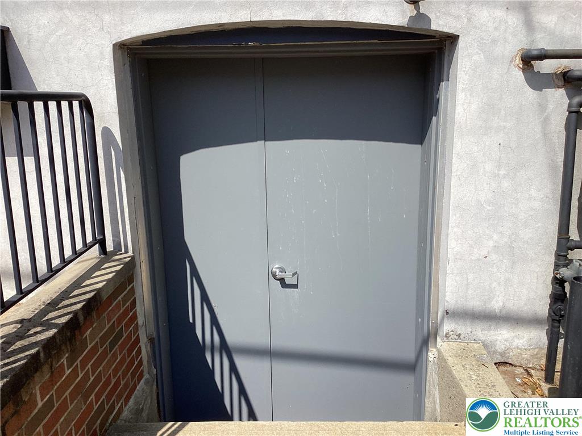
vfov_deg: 45.4
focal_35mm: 31
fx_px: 521
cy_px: 218
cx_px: 291
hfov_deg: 58.4
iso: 25
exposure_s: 1/1698
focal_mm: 3.3
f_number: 2.4
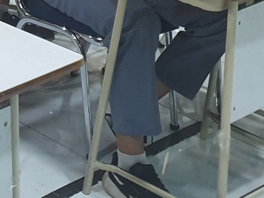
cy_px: -169
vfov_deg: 11.7
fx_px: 885
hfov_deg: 15.1
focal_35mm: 116
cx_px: -186
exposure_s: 1/50
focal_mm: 4.3
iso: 320
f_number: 1.5
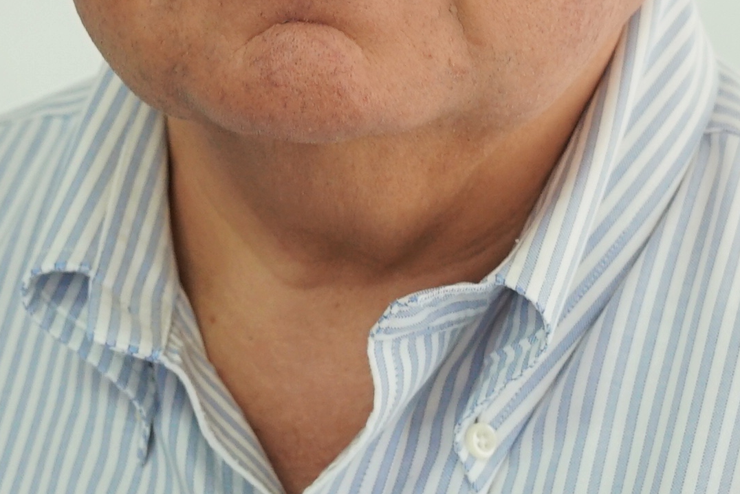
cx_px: 295
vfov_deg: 6.9
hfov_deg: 10.4
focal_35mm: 197
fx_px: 4052
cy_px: -36
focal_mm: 50
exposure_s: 1/160
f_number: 5.6
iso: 1000
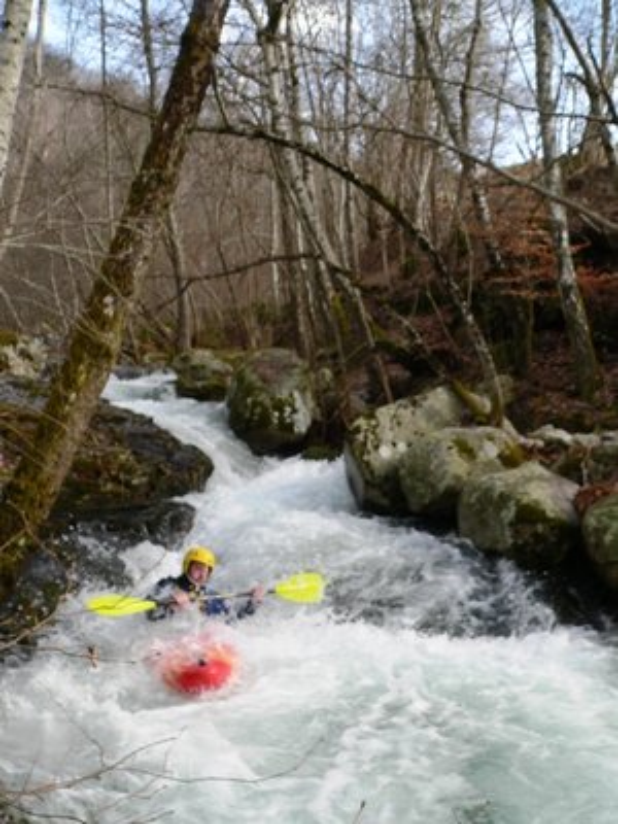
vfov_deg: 51.4
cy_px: 412
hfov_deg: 39.7
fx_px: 857
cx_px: 309
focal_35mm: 36
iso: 80
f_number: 4
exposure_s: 1/160
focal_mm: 6
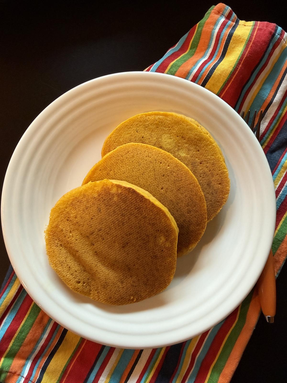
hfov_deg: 56.8
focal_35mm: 24
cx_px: 144
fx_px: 265
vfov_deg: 71.6
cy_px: 192
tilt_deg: -83.1
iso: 250
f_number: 2.2
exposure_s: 1/60
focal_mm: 2.22
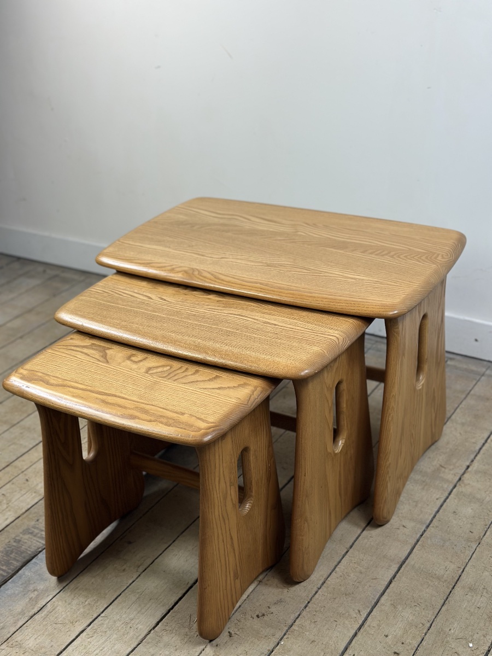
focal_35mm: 48
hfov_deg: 30.3
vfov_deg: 39.7
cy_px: 328
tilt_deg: -25.6
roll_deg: +3.1
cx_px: 246
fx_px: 910
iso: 64
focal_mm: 6.86
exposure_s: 1/114
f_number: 1.78
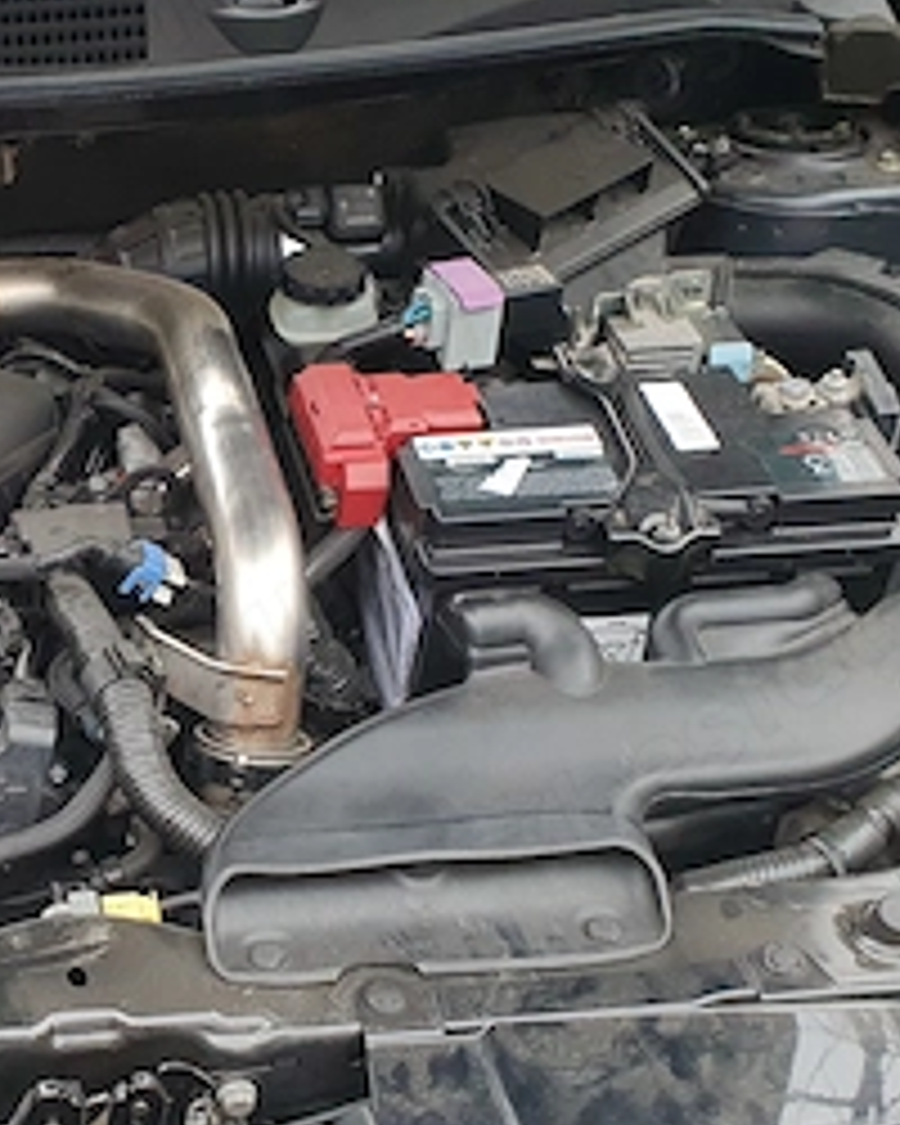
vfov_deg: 30.8
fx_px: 2031
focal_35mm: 61
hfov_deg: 24.0
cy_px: 693
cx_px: 18
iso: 125
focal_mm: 4.32
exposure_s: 1/100
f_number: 2.4
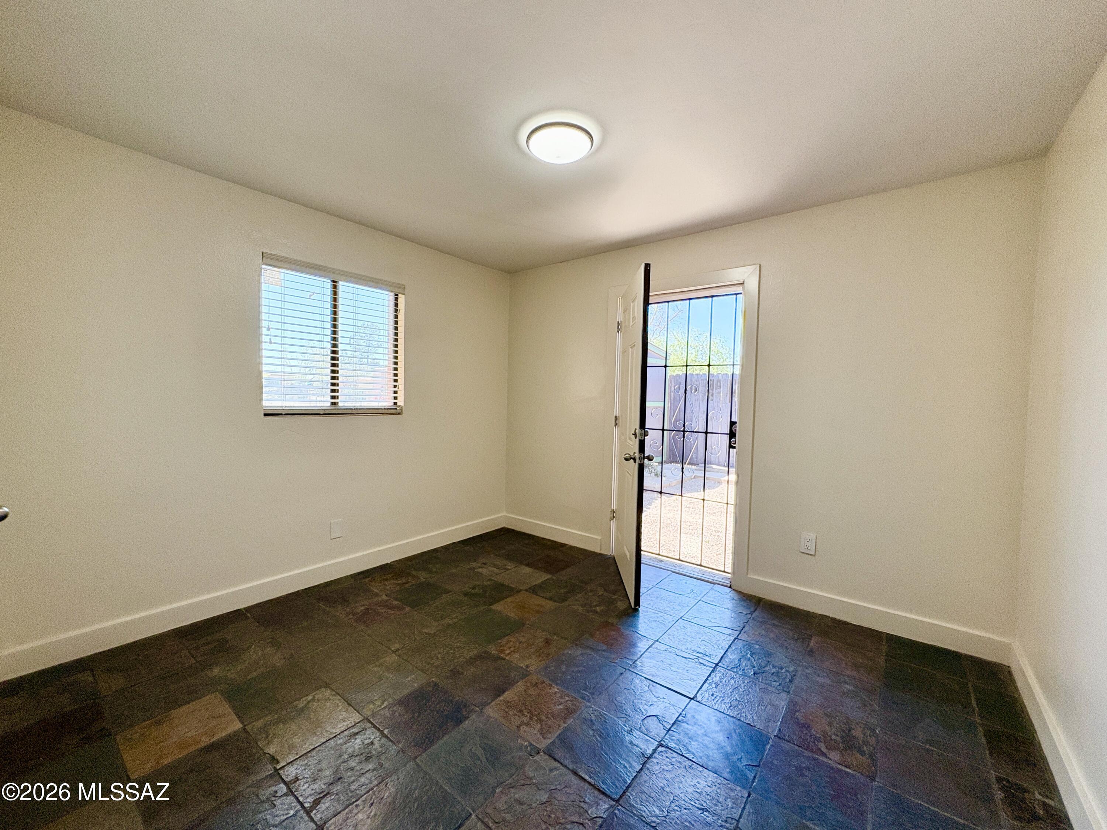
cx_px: 554
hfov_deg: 102.1
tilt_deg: -1.7
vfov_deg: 85.7
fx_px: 448
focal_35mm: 14
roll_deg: -0.8
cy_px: 415
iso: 125
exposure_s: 1/120
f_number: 2.2
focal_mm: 2.22
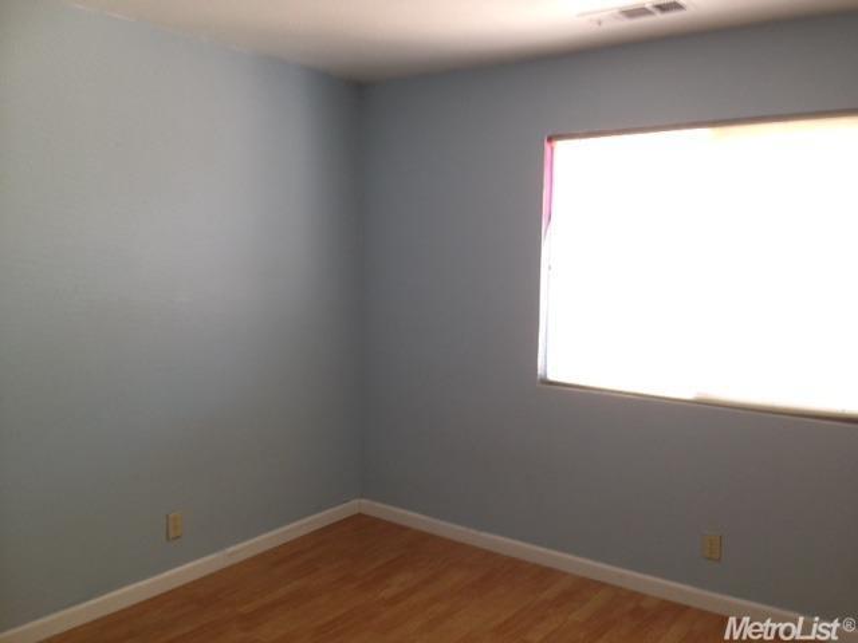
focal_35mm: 33
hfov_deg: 55.4
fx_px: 818
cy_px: 322
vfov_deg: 42.9
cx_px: 429
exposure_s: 1/20
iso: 80
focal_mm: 4.12
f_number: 2.4
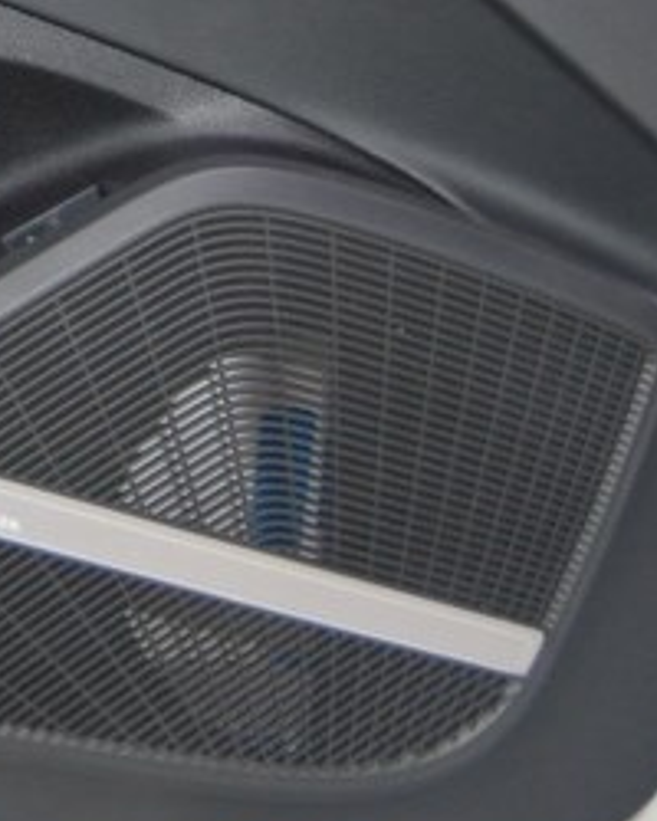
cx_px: -309
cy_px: -172
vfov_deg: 14.6
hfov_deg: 11.7
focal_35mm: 127
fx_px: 3087
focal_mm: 22
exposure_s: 1/60
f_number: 3.5
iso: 720
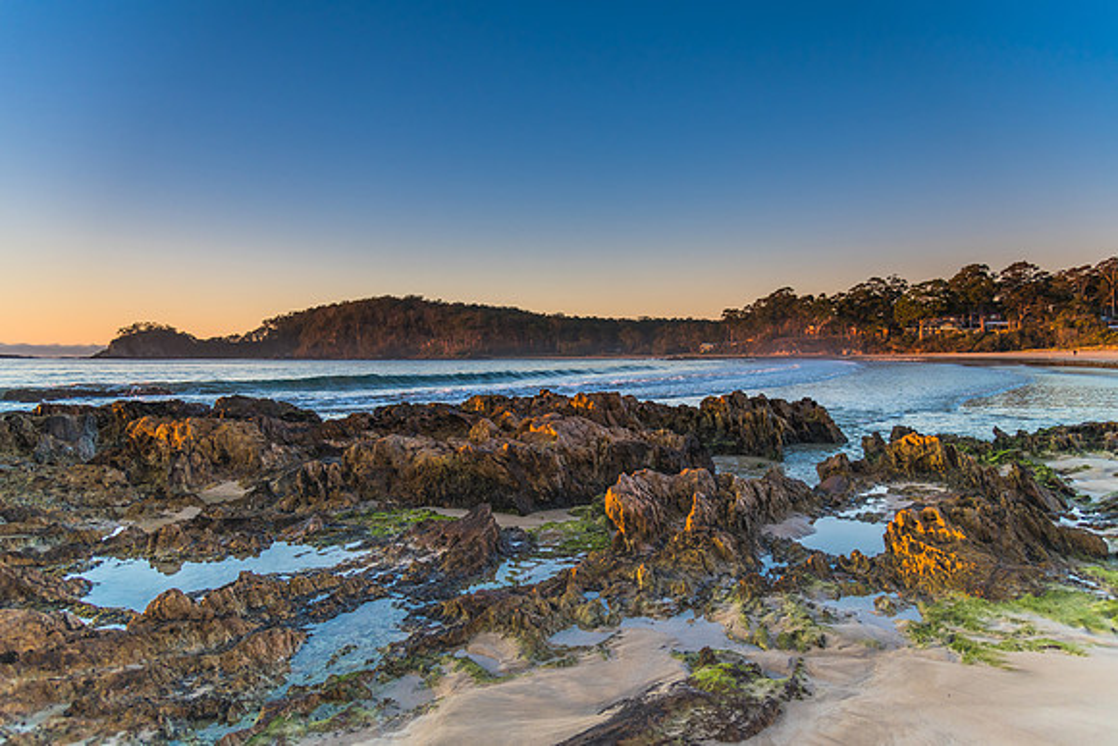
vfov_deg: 52.8
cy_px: 373
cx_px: 559
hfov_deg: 73.2
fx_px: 752
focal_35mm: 24
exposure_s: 1/60
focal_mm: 24
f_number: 4
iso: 400
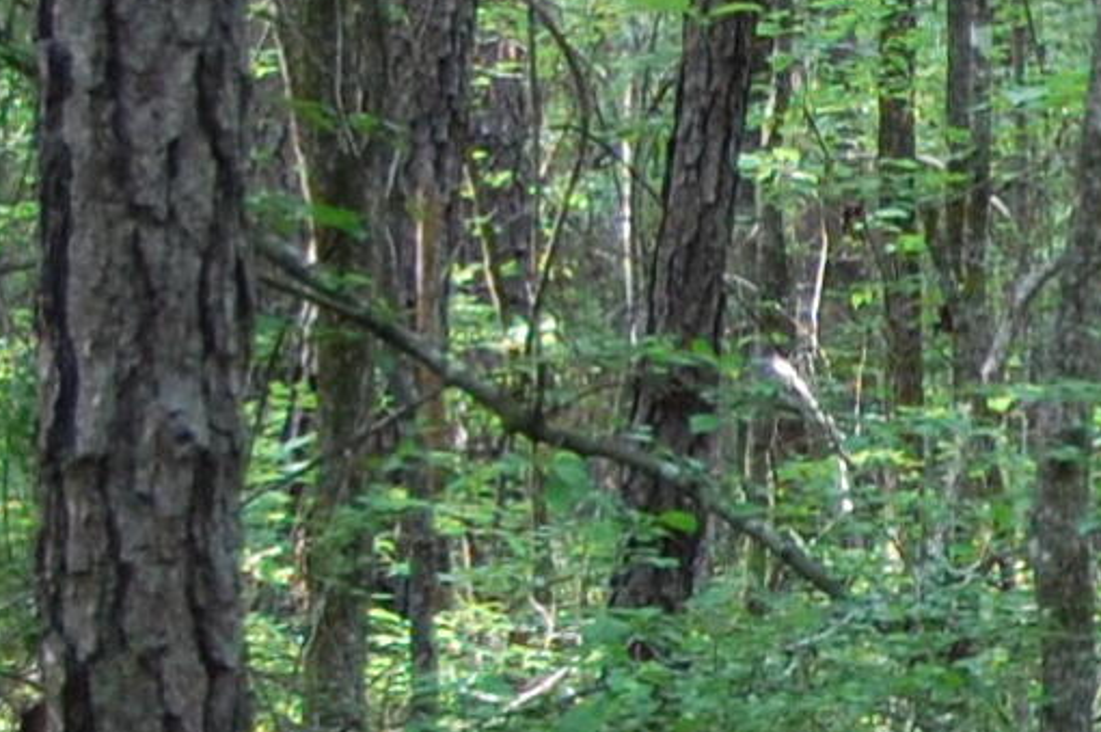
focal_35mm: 247
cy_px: 672
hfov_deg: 7.9
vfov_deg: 5.5
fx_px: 7547
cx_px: 2435
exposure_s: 1/30
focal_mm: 28
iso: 500
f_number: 4.2
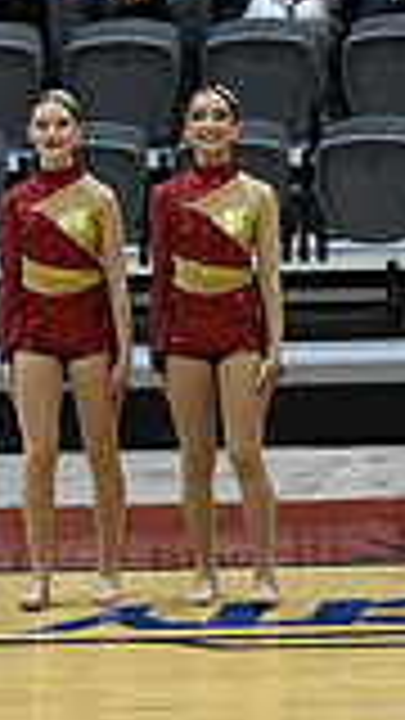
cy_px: 443
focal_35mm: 400
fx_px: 7637
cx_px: 1224
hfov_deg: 3.0
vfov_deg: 5.4
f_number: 4
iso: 5000
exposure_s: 1/500
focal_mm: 70
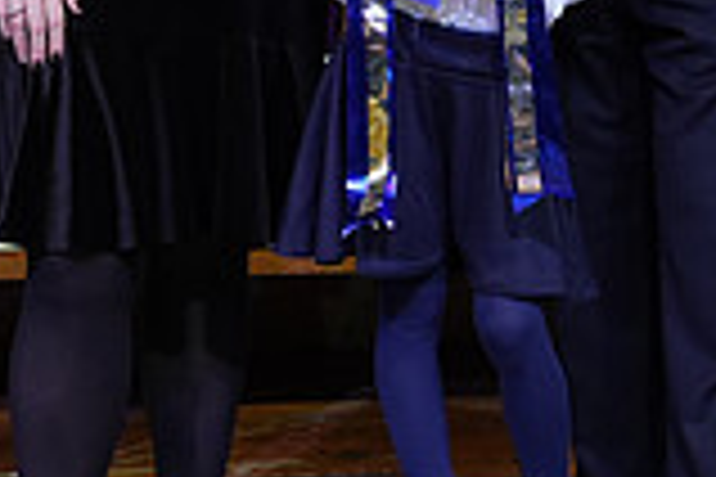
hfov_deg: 18.1
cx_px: 405
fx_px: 2247
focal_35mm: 113
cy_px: -146
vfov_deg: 11.8
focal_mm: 31
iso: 1600
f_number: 4.5
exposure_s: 1/125
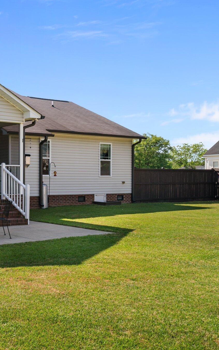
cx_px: -42
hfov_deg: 25.7
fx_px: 430
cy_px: 175
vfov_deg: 44.4
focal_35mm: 45
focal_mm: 29
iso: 400
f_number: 9
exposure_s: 1/500
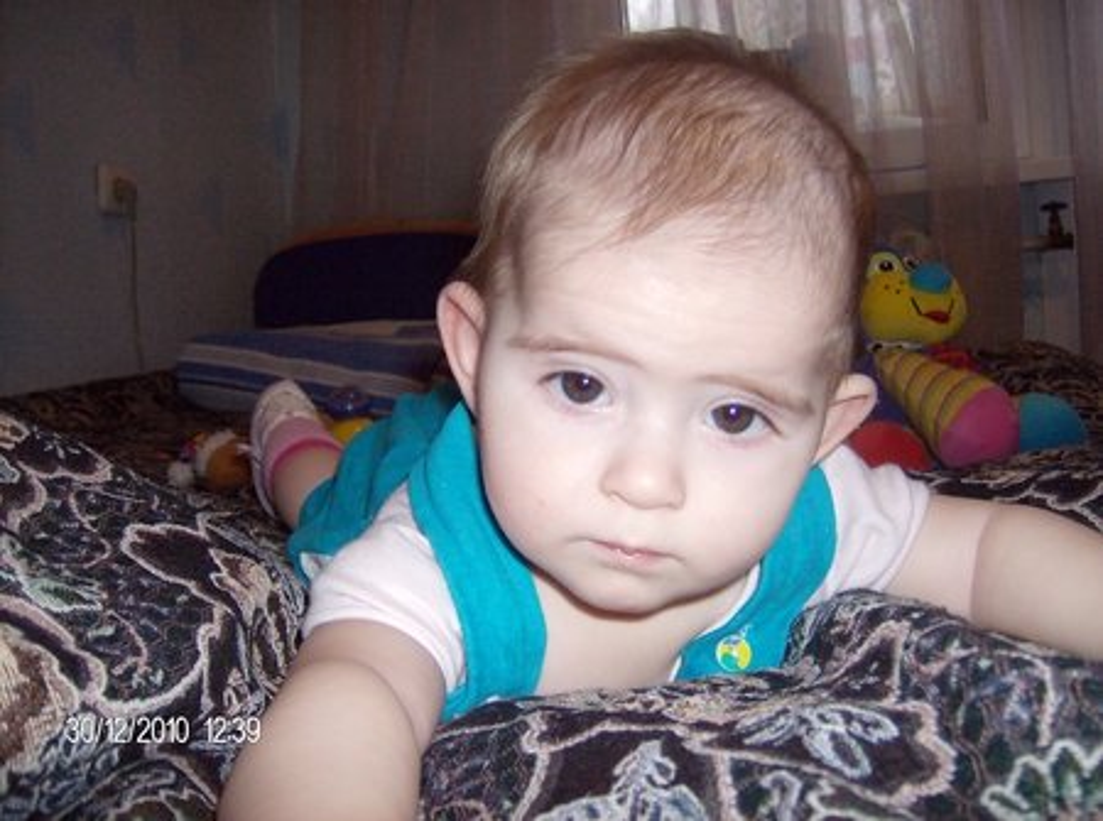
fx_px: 1144
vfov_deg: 39.5
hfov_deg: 51.5
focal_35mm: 36
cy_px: 410
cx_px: 552
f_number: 2.8
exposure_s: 1/60
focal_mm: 6
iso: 200
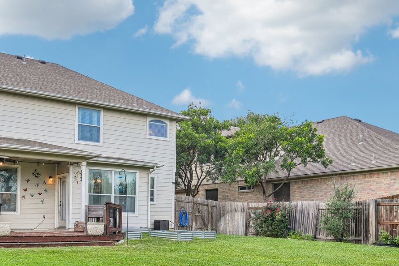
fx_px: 443
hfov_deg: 47.2
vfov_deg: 32.3
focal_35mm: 40
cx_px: 115
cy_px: 221
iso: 200
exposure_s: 1/200
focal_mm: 22
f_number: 8
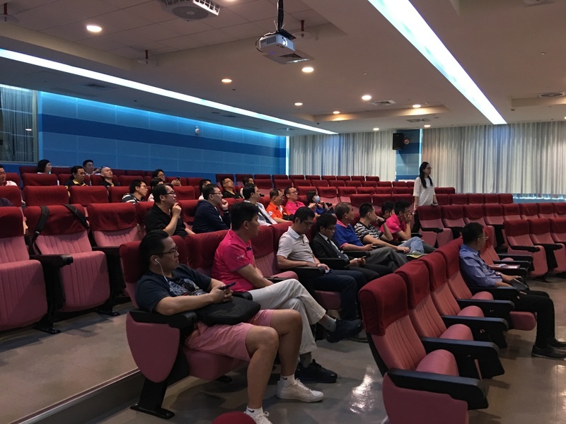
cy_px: 212
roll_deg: -0.8
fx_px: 474
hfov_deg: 61.7
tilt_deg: -1.6
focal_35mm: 29
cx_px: 283
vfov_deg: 48.2
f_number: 2.2
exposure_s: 1/15
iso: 100
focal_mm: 4.15
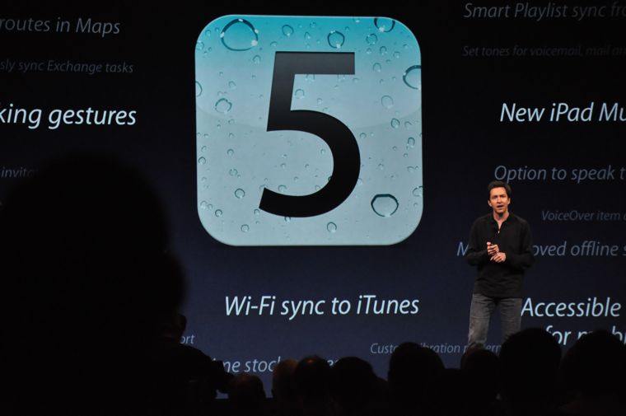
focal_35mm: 158
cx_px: 313
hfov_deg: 13.1
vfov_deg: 8.7
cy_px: 208
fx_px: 2736
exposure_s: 1/125
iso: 1600
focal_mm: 105
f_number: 5.6
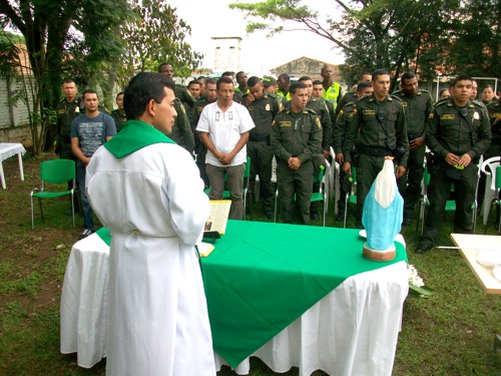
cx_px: 250
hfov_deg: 56.8
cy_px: 188
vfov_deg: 44.2
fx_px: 463
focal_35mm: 32
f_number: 2.8
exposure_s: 1/125
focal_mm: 5.7
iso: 64
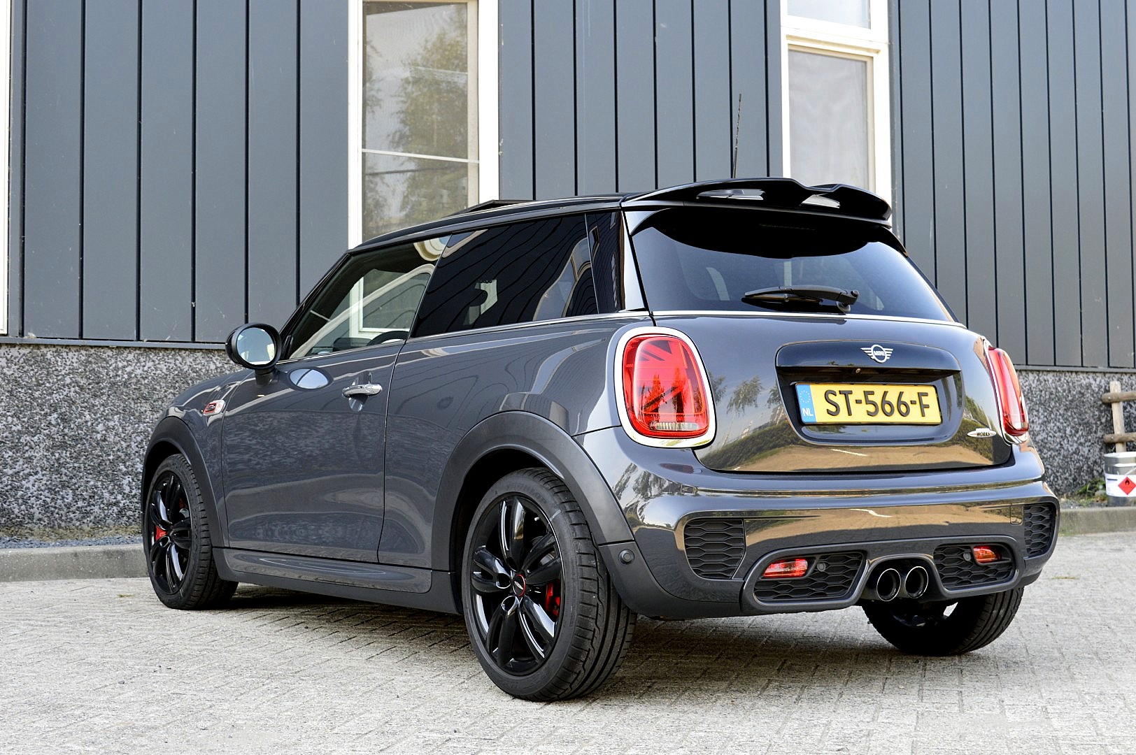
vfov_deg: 25.7
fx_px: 1655
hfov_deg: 37.9
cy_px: 378
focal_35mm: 52
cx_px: 568
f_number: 8
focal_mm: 35
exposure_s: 1/80
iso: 400
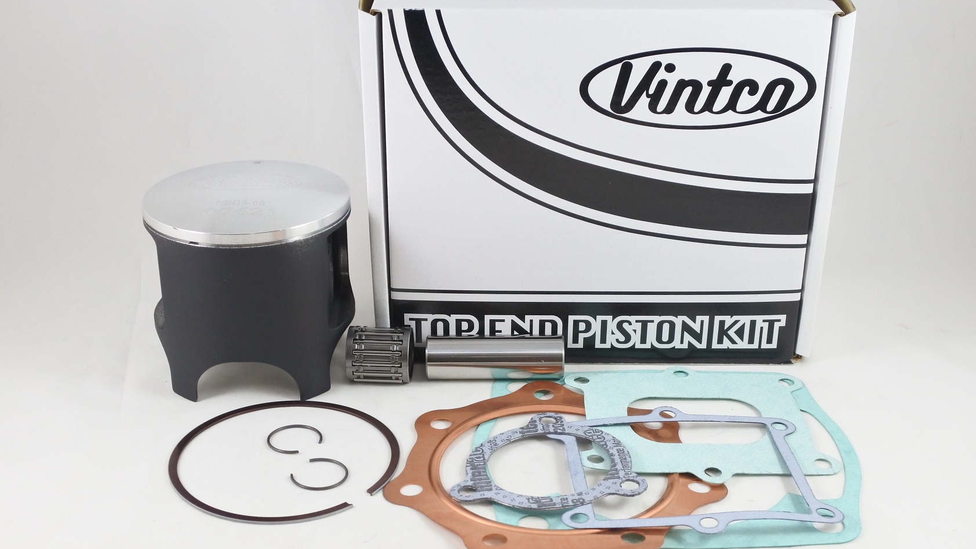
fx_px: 983
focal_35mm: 38
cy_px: 278
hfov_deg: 52.8
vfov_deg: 31.2
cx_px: 491
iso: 560
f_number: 4
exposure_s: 1/125
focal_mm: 13.7
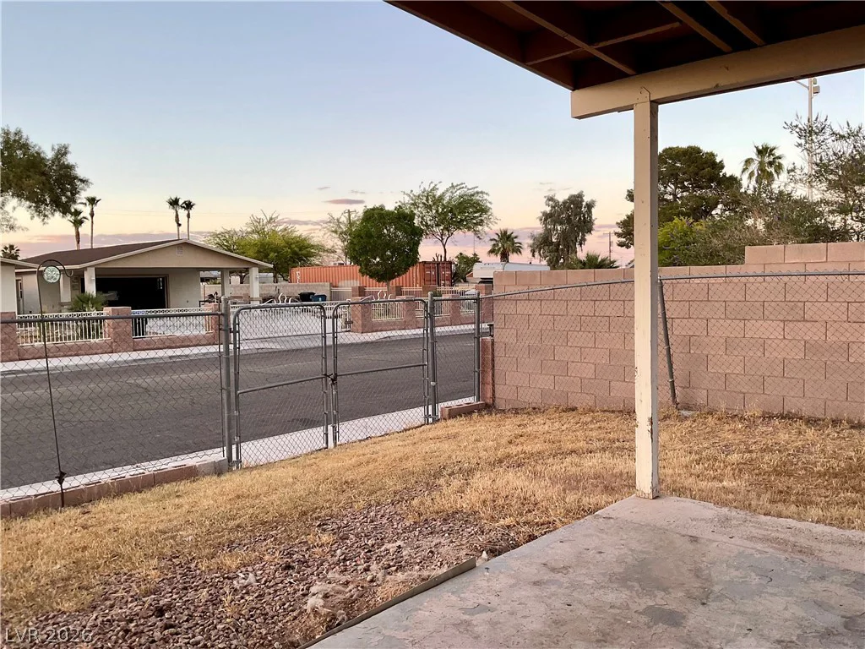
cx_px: 432
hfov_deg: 61.7
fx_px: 725
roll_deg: +0.5
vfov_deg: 48.2
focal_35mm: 29
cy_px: 324
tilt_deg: -3.7
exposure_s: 1/122
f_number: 1.8
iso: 25
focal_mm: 3
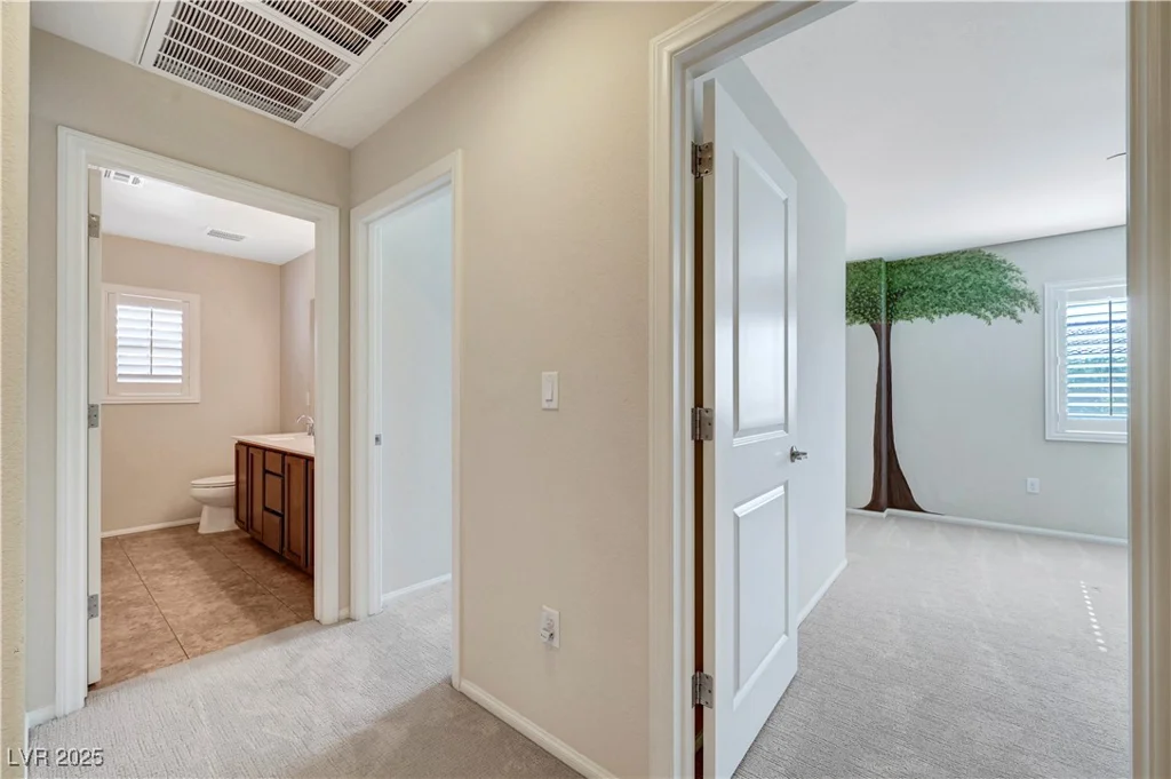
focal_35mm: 14
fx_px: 455
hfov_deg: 104.3
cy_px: 390
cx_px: 586
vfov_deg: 81.1
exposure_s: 1/20
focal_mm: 14
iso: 800
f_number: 8
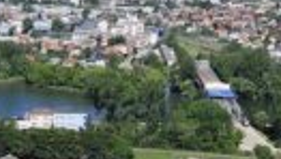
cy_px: 23
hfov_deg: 16.6
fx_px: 962
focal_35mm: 129
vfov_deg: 9.4
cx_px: 150
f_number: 1.65
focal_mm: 6.19
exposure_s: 1/1156
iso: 50
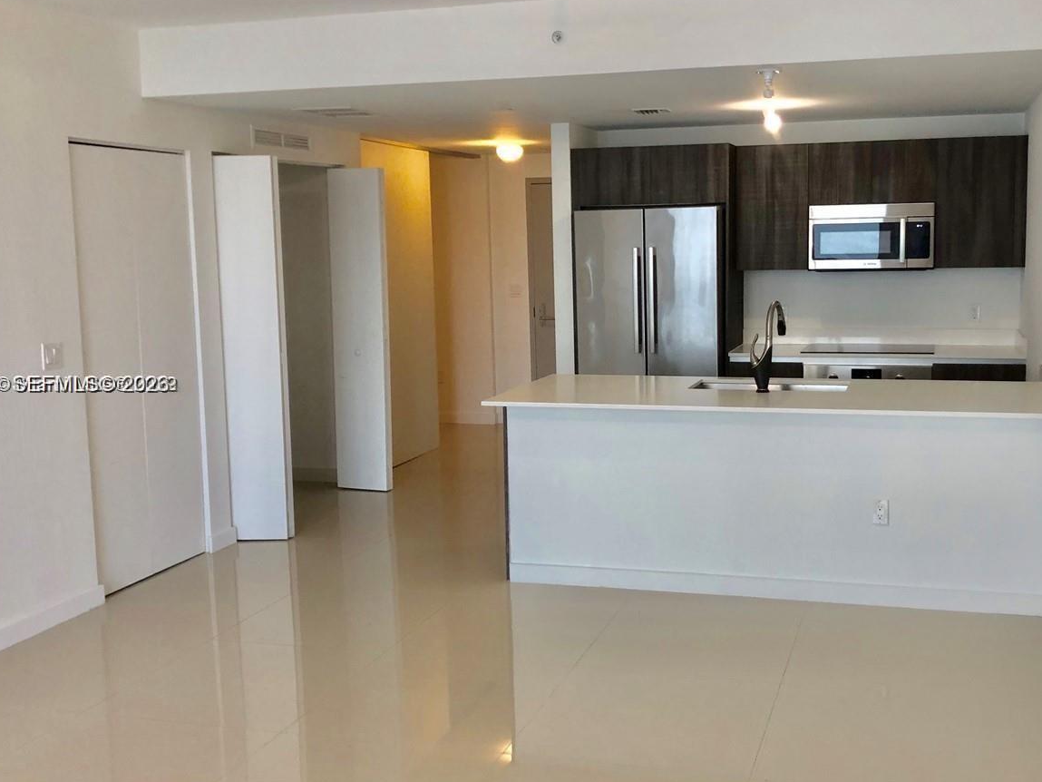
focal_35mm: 39
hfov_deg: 47.6
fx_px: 1174
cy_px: 386
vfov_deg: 36.8
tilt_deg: -7.4
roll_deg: -1.0
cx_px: 612
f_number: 1.8
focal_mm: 3.99
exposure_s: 1/30
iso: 25
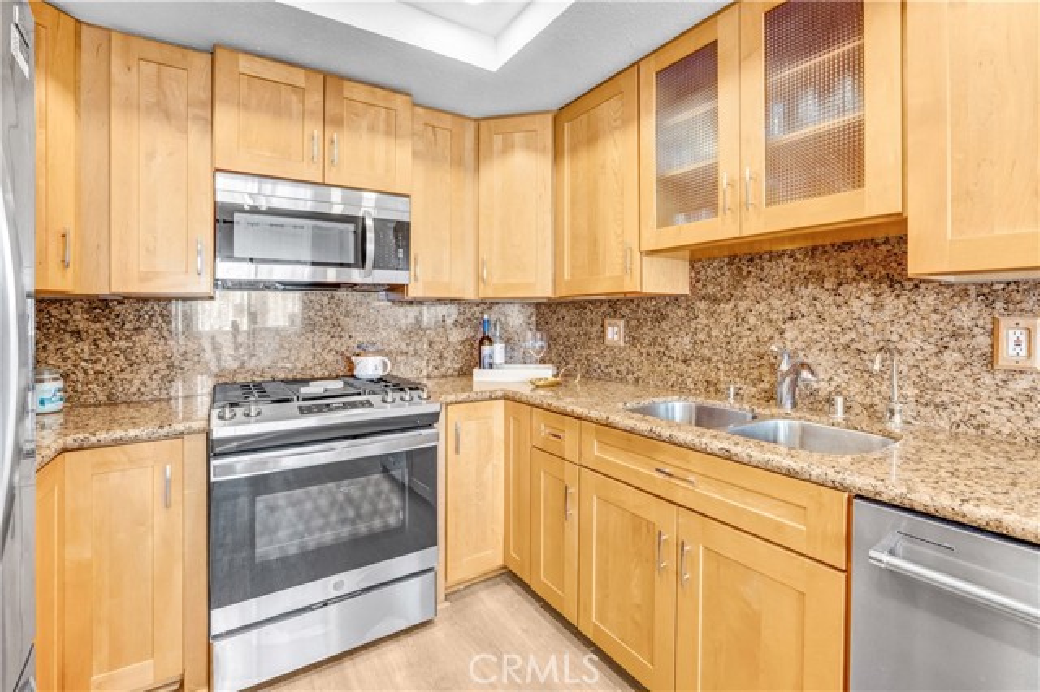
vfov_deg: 77.3
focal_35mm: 15
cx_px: 520
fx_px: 433
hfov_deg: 100.4
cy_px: 346
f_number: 8
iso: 640
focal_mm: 10
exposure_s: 1/15
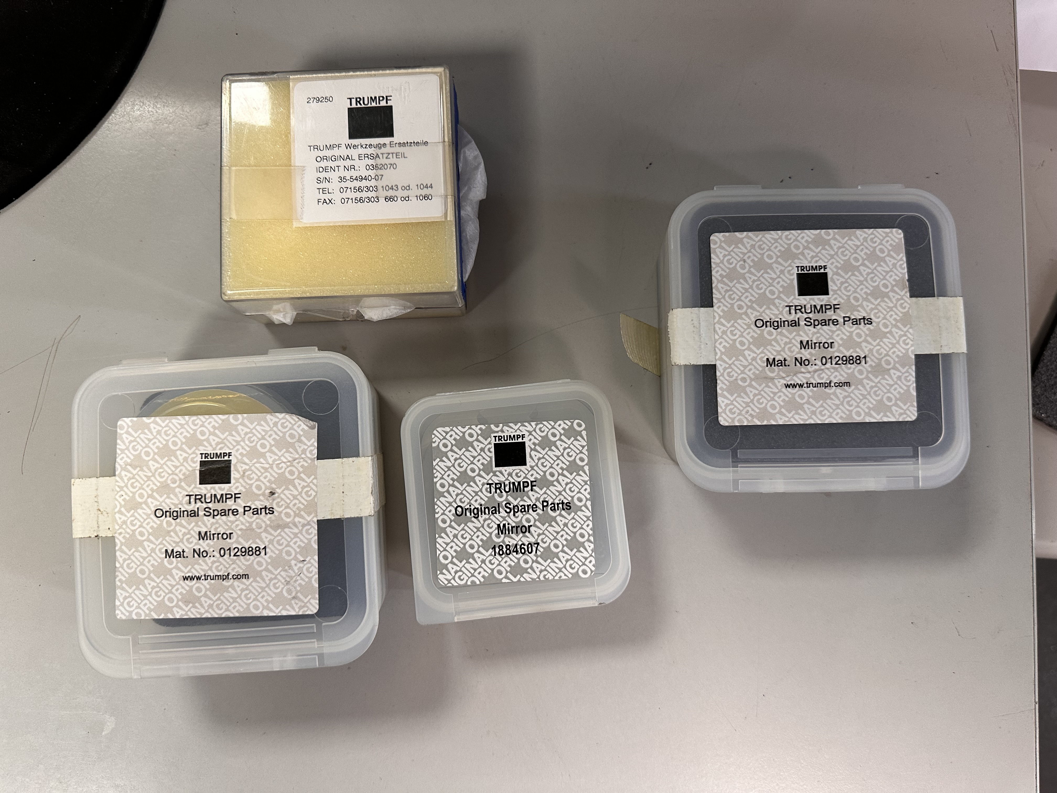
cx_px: 528
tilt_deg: -84.8
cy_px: 396
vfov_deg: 56.8
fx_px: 733
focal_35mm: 24
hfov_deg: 71.6
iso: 200
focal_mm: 6.86
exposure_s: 1/100
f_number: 1.78
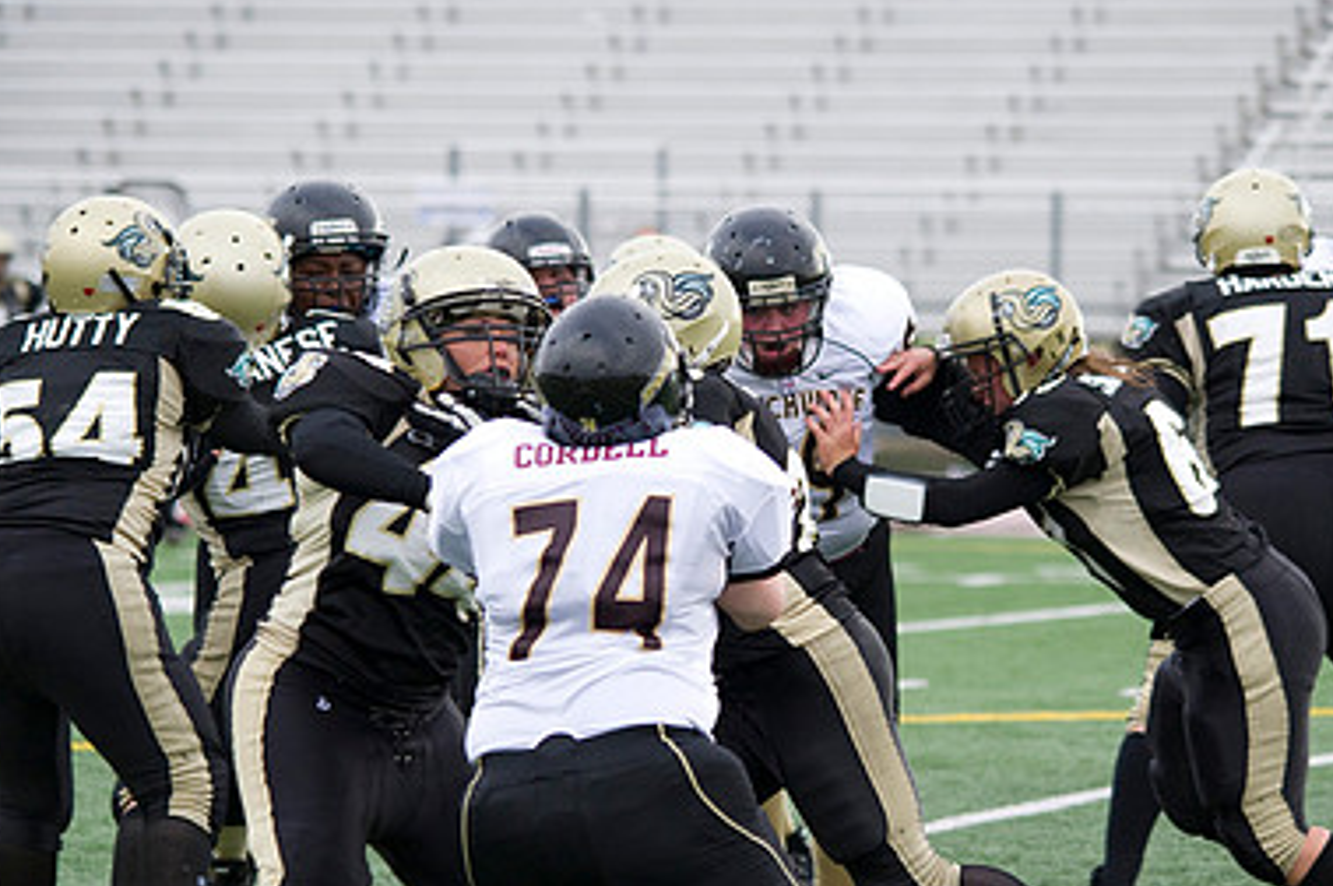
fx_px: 11320
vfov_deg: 4.5
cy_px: 594
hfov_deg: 6.7
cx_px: 710
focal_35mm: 306
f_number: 5.3
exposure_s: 1/1000
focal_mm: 200
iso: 2000
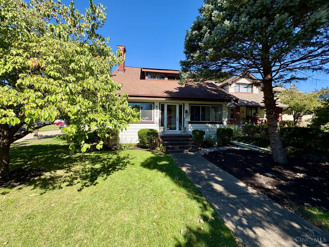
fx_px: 133
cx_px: 164
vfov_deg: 85.7
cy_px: 124
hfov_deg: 102.1
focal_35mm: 14
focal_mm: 2.22
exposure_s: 1/840
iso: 64
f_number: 2.2
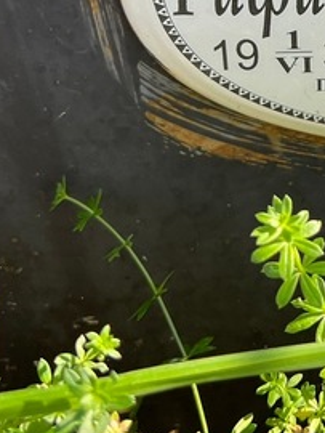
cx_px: 419
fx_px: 962
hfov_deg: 17.9
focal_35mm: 77
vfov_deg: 24.3
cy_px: 6
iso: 50
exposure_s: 1/558
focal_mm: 5.7
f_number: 1.5
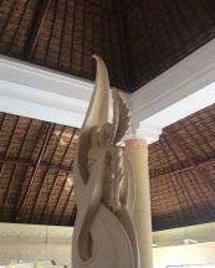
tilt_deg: +16.3
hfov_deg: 31.4
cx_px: 93
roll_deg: +1.1
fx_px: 382
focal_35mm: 48
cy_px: 166
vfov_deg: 38.5
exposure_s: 1/60
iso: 32
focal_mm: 4.15
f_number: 2.2
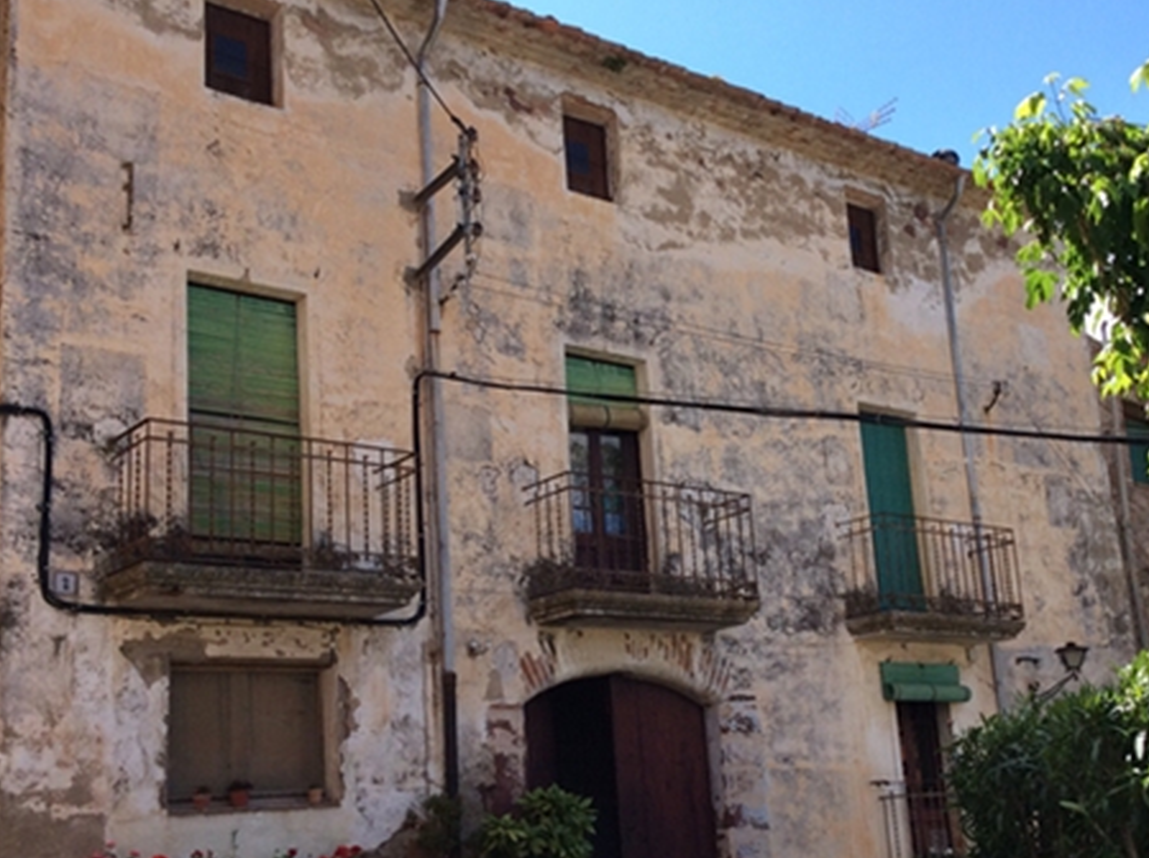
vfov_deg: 31.4
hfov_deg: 41.2
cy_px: 474
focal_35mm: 46
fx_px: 1524
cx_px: 656
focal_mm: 3.3
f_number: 2.4
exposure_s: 1/829
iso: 32
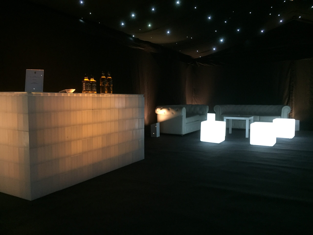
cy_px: 118
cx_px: 156
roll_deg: +1.4
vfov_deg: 48.2
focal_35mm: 29
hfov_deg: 61.7
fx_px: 262
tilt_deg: -5.9
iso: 250
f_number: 2.2
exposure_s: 1/17
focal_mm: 4.15
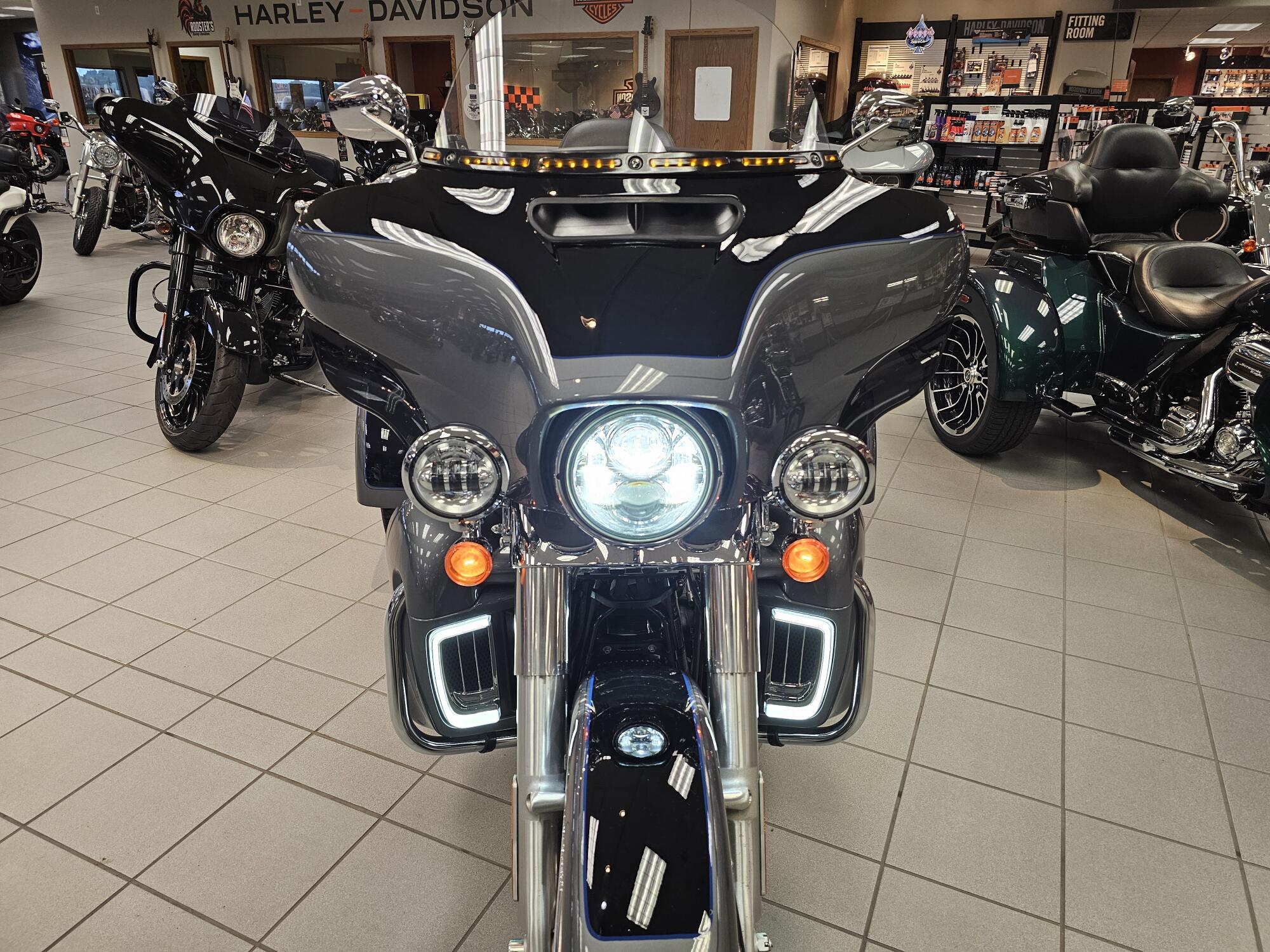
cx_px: 635
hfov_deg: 73.9
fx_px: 844
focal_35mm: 23
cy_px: 476
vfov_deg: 58.9
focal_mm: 6.3
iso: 125
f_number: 1.7
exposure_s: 1/120
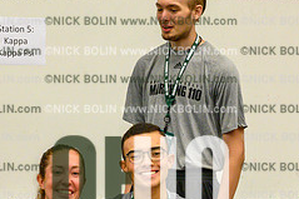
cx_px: 140
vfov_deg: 8.0
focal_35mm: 170
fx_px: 1411
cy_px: 195
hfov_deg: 12.1
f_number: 5.6
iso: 6400
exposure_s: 1/250
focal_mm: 70
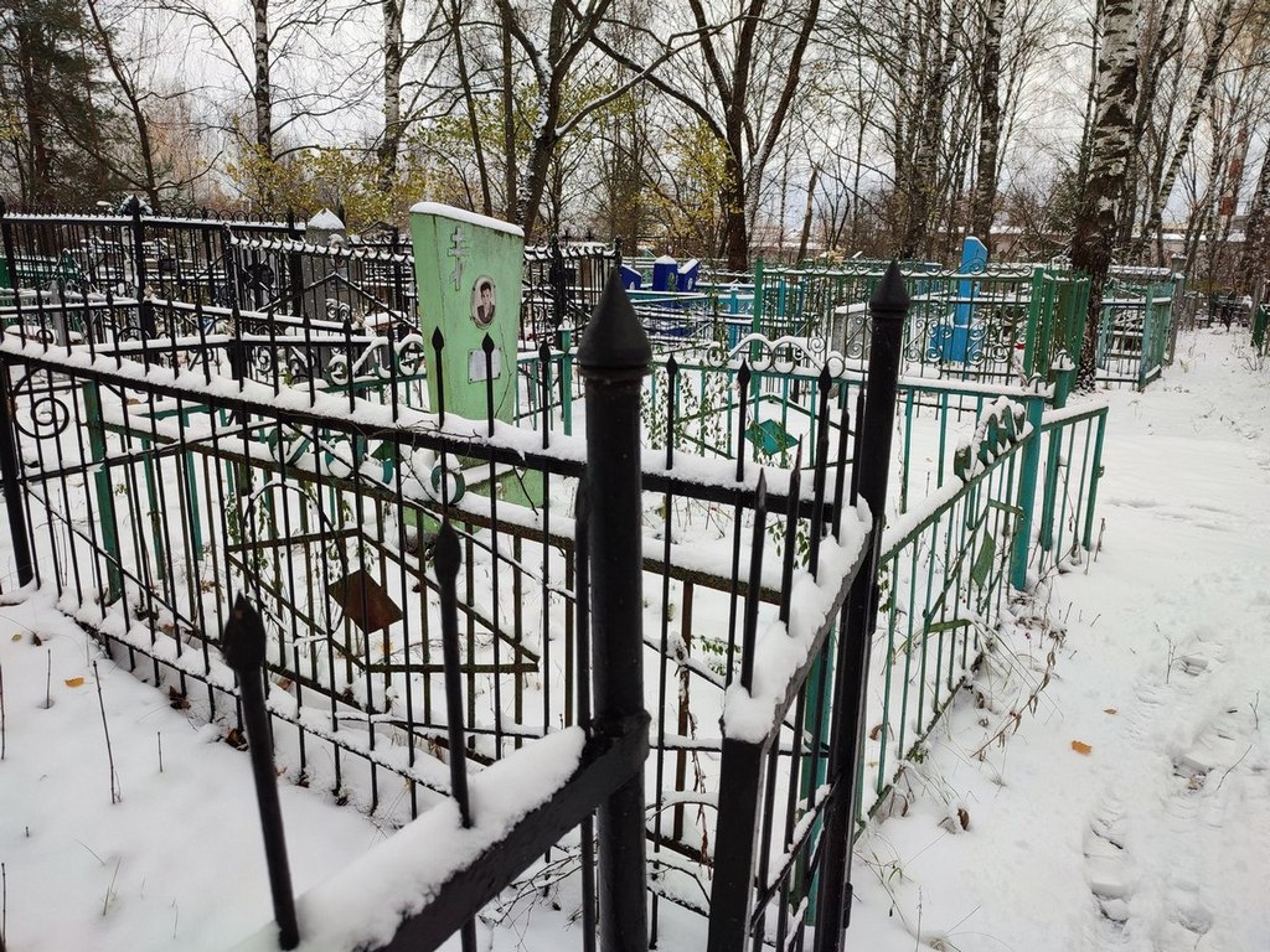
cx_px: 635
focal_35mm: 25
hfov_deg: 69.4
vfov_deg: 54.9
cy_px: 476
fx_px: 917
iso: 50
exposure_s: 1/136
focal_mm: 6.04
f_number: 1.9
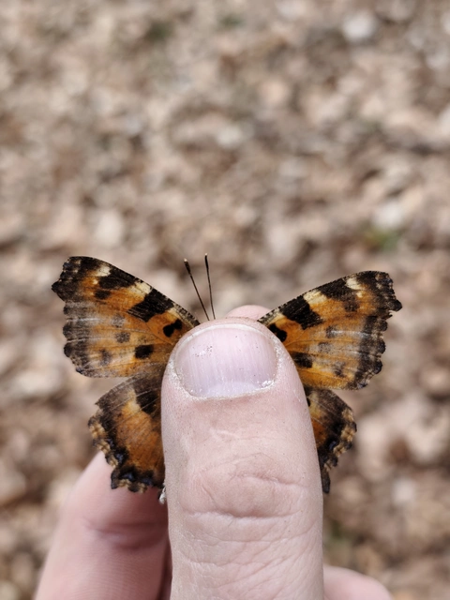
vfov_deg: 41.2
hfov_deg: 31.5
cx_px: 225
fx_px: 797
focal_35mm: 46
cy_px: 300
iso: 200
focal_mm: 6.19
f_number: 1.65
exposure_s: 1/100
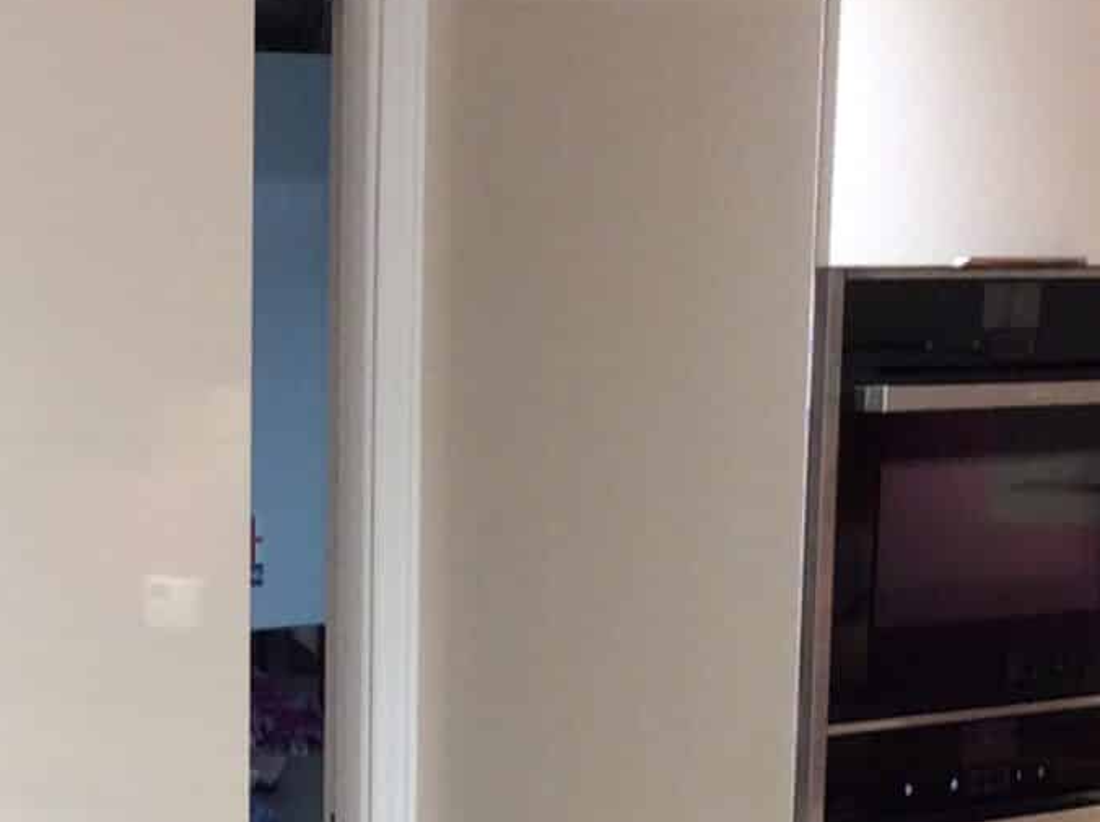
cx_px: 99
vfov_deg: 11.5
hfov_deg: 15.6
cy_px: 1076
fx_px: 3967
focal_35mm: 125
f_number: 2.4
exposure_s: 1/25
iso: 64
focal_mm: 3.3
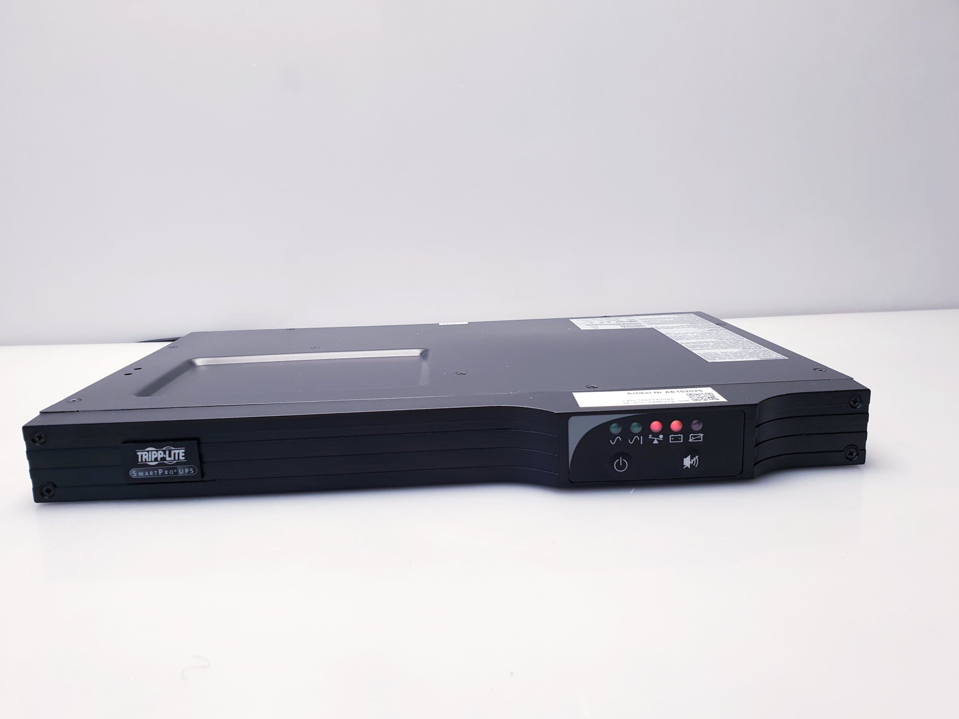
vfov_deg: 53.1
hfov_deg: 67.3
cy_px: 360
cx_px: 480
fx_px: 720
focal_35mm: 26
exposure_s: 1/50
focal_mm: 4.3
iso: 80
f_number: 2.4
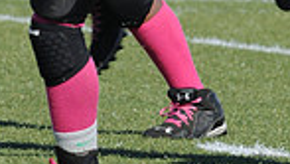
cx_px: 102
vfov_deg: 0.7
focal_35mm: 1854
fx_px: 14270
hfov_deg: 1.2
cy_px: -172
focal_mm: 300
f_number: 9
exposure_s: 1/500
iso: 200
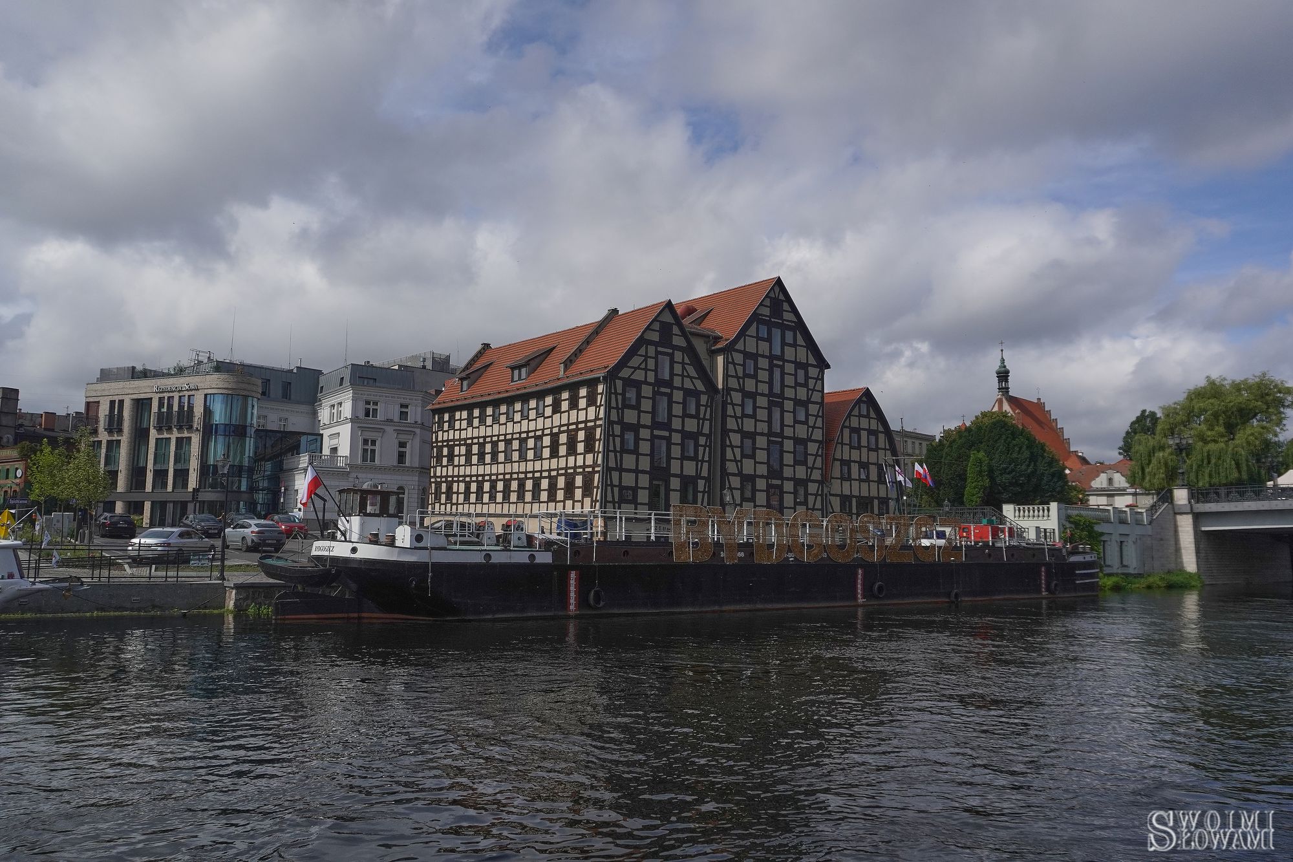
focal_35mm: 27
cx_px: 646
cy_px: 431
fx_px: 970
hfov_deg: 67.4
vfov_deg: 47.9
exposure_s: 1/4000
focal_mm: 18
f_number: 5.6
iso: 500
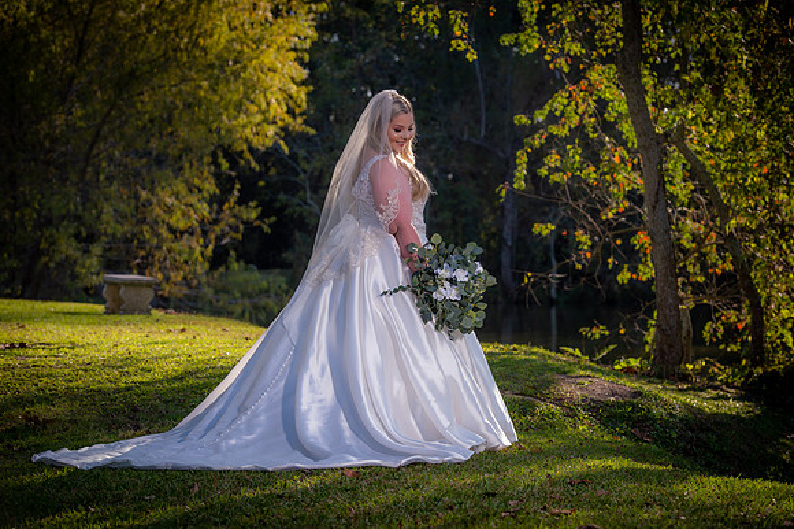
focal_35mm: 102
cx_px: 397
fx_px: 2248
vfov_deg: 13.4
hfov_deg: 20.0
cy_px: 264
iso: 100
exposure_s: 1/125
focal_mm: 102
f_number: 5.6
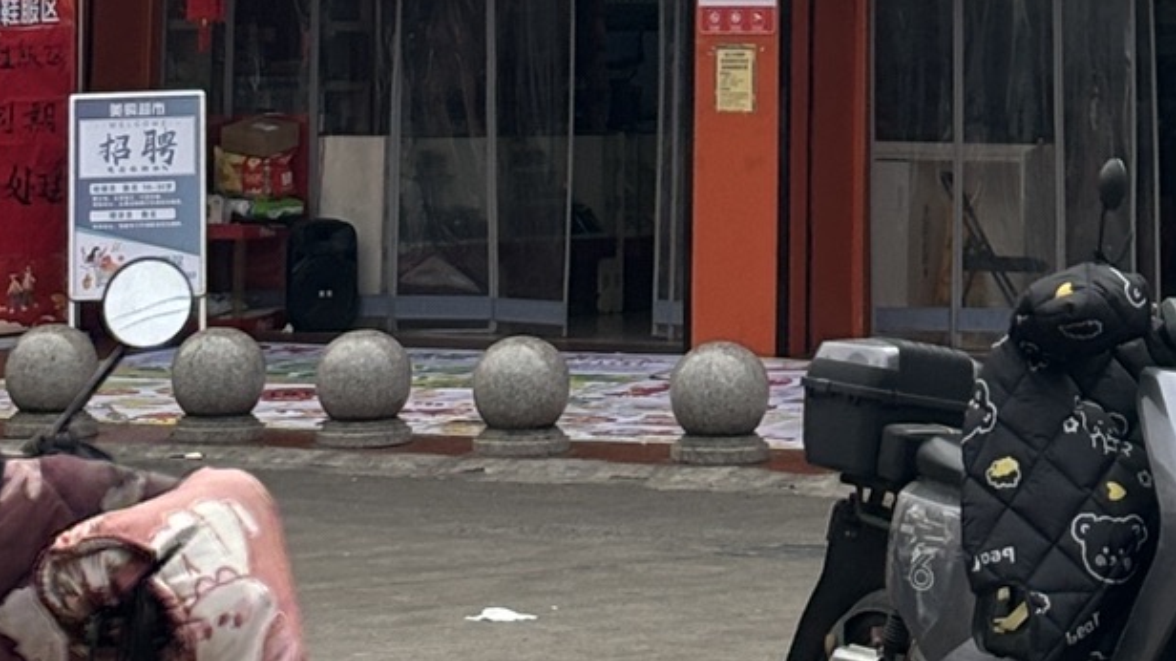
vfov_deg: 6.2
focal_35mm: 184
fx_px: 5736
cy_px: -1032
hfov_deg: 11.7
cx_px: 878
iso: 32
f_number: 1.6
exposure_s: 1/3311
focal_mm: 5.96
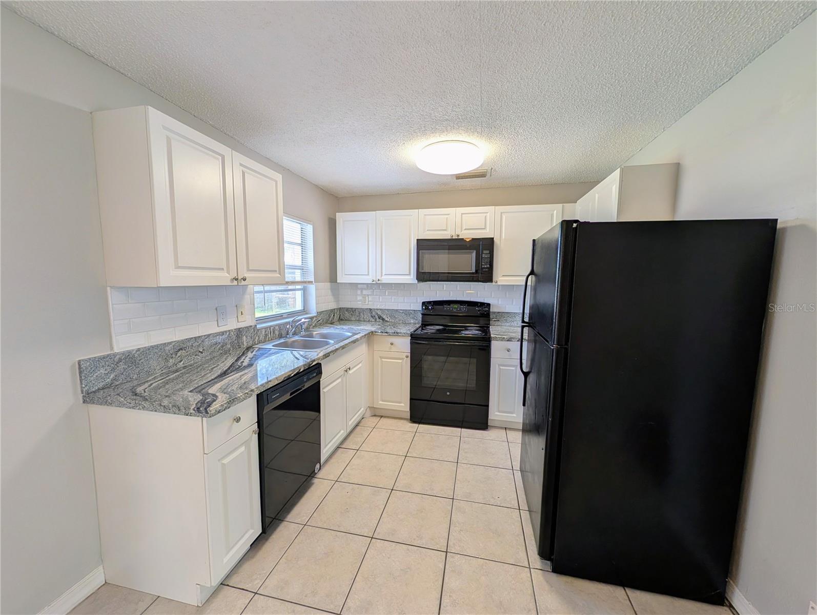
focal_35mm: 12
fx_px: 284
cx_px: 408
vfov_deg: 94.6
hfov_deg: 110.5
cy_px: 308
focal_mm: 2.02
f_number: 1.7
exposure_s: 1/60
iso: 55
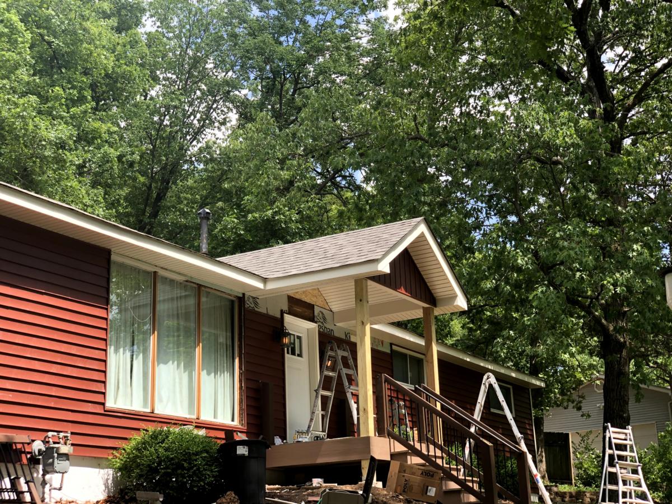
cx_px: 336
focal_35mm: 52
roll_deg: +4.5
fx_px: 1009
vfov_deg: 28.0
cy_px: 252
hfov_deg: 36.8
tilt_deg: +17.3
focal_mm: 6
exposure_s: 1/226
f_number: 2.4
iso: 16
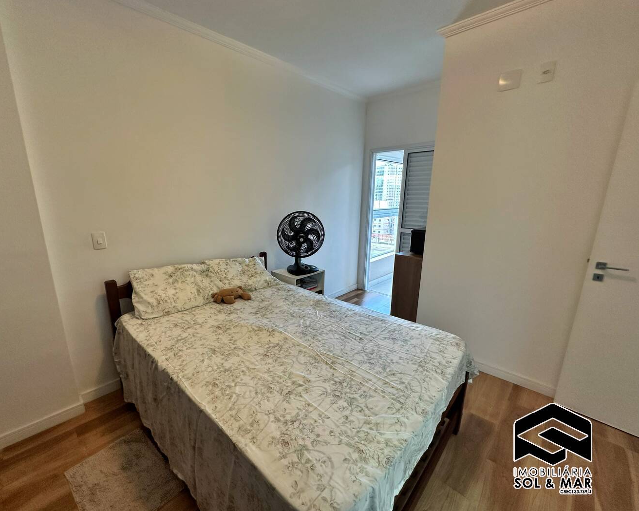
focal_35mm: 15
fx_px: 284
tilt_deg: -13.0
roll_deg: +0.0
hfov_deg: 96.6
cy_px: 261
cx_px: 295
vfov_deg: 84.0
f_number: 2.2
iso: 200
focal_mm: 2.22
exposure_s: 1/120
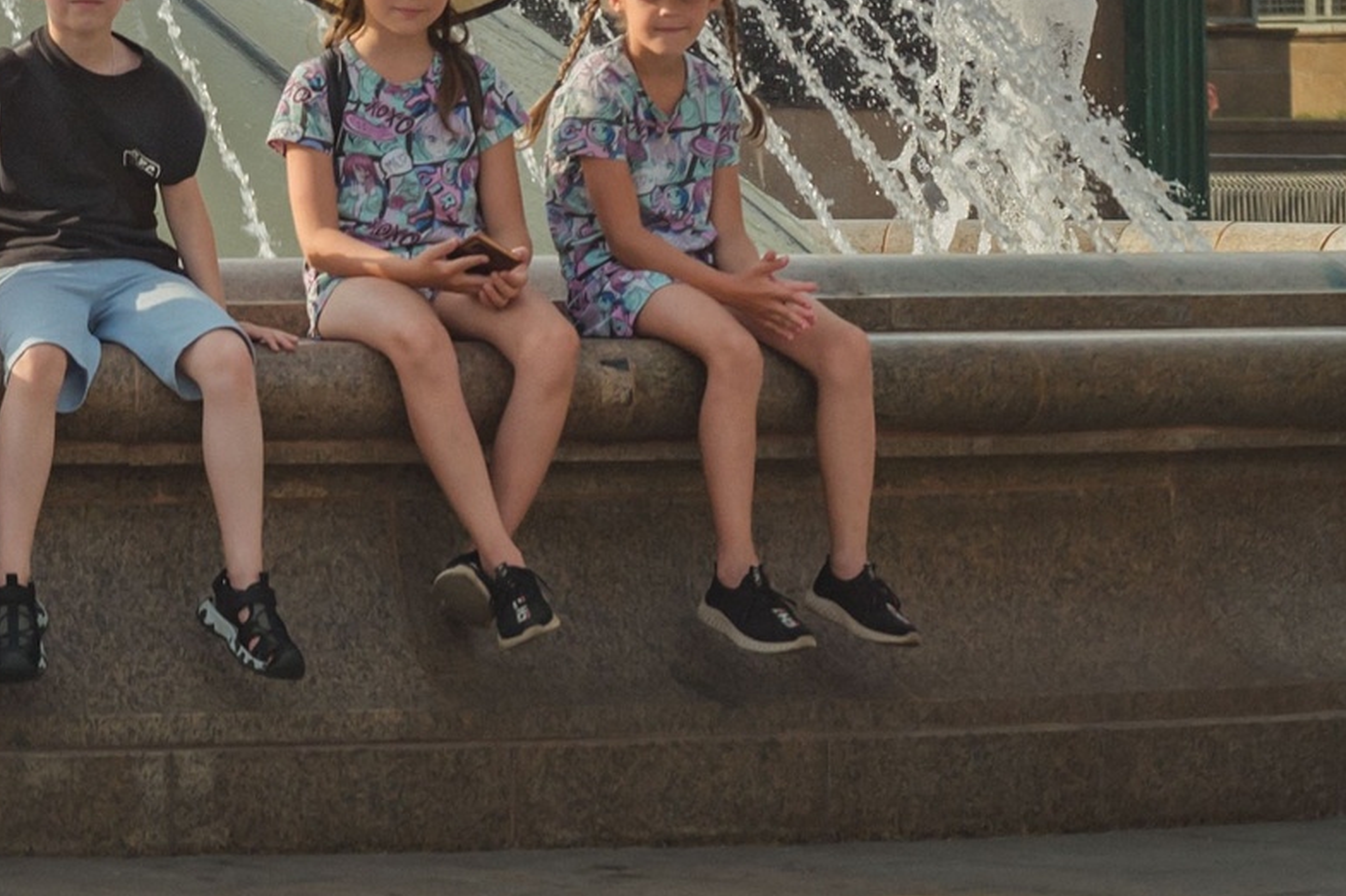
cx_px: -420
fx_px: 9606
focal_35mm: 257
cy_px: -205
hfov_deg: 7.9
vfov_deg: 5.3
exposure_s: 1/1000
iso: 200
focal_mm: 65
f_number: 4.5
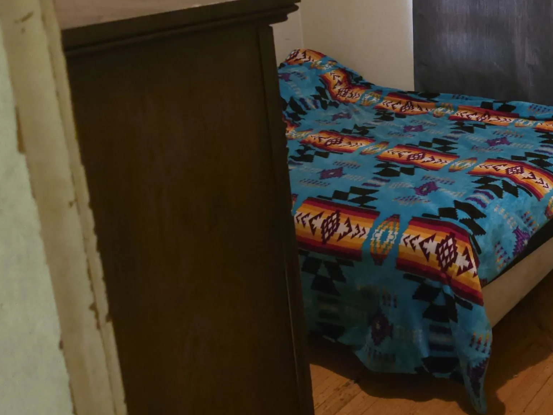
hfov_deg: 37.5
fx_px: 735
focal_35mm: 46
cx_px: 534
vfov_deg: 31.0
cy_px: 104
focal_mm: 6.5
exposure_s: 1/24
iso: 1000
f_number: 1.4
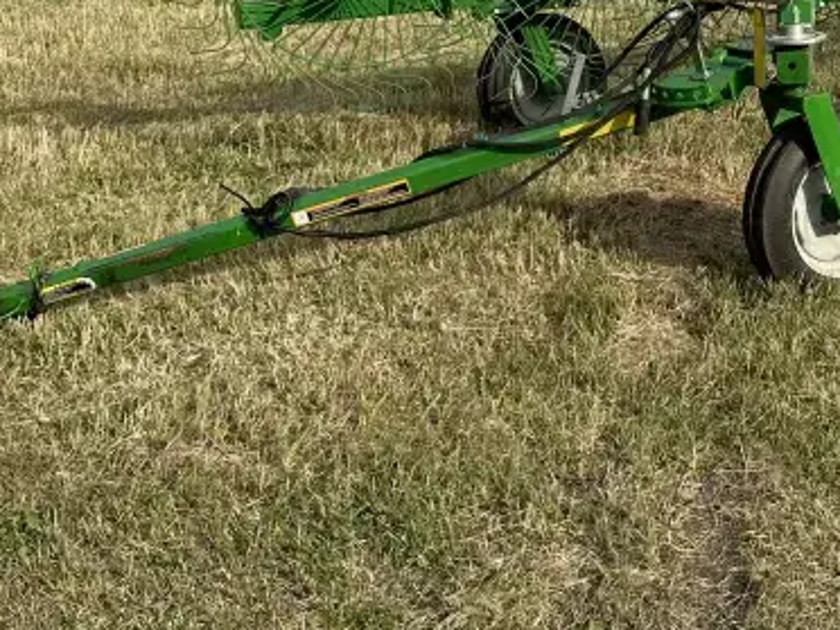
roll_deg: -0.6
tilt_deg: -11.5
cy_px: 32
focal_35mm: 62
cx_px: 657
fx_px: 1505
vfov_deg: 22.9
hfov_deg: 30.5
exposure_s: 1/4545
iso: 80
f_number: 1.78
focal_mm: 6.86
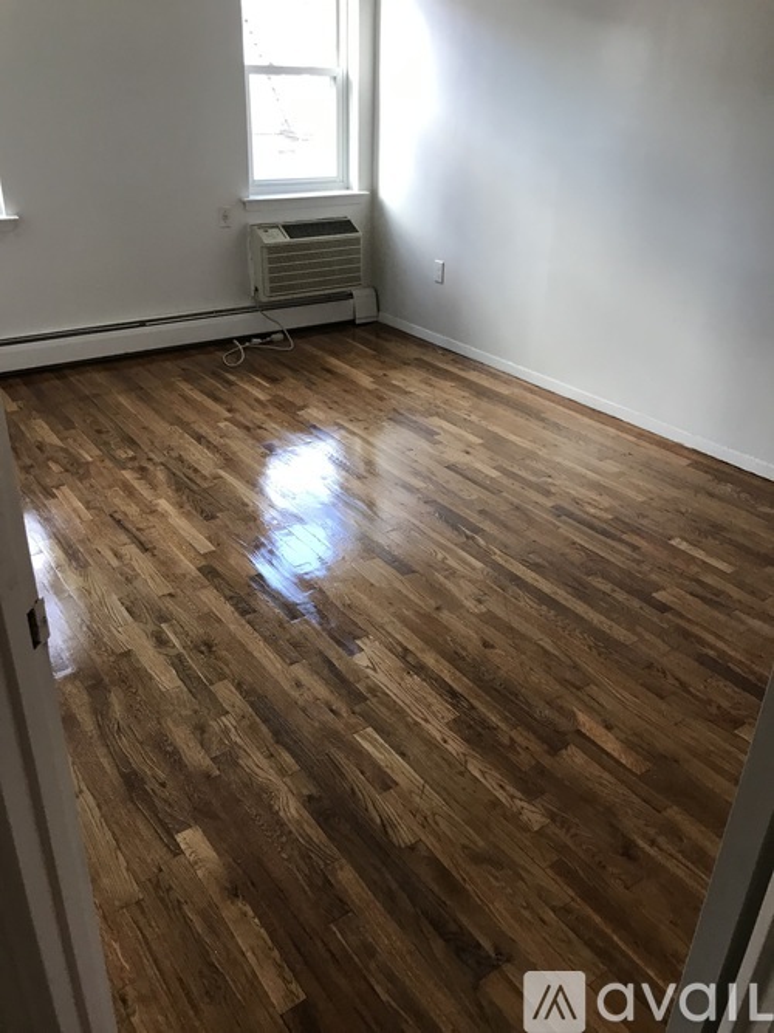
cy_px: 516
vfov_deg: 63.5
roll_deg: -0.3
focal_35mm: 28
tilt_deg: -28.2
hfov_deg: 49.7
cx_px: 387
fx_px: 835
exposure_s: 1/20
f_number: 1.8
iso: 40
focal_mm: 3.99
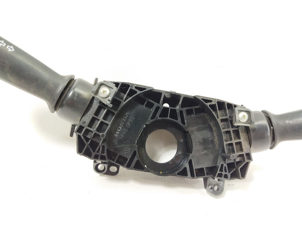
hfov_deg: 65.3
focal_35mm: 27
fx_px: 236
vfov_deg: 51.4
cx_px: 151
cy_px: 114
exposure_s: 1/50
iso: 160
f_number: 1.79
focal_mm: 4.71
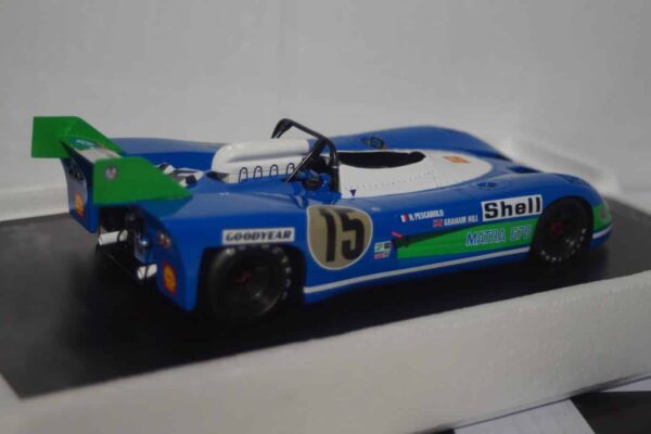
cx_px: 326
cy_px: 217
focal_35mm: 68
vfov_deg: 20.2
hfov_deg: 29.9
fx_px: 1221
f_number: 4.5
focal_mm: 45
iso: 800
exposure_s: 1/160
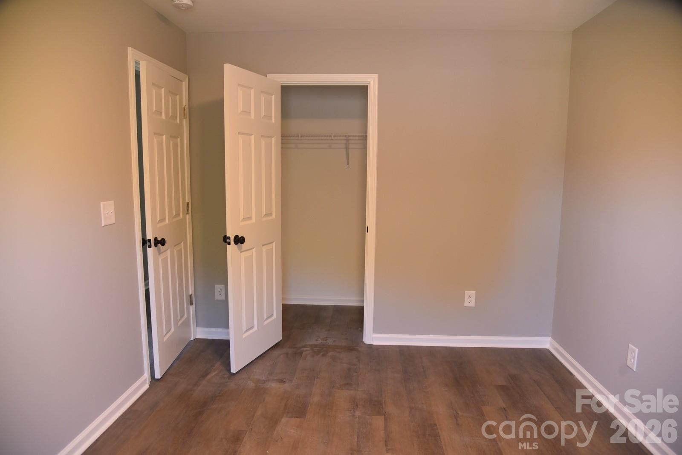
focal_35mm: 24
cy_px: 228
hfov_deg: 73.7
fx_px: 455
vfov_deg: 53.2
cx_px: 341
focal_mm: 24
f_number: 4
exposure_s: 1/60
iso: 640
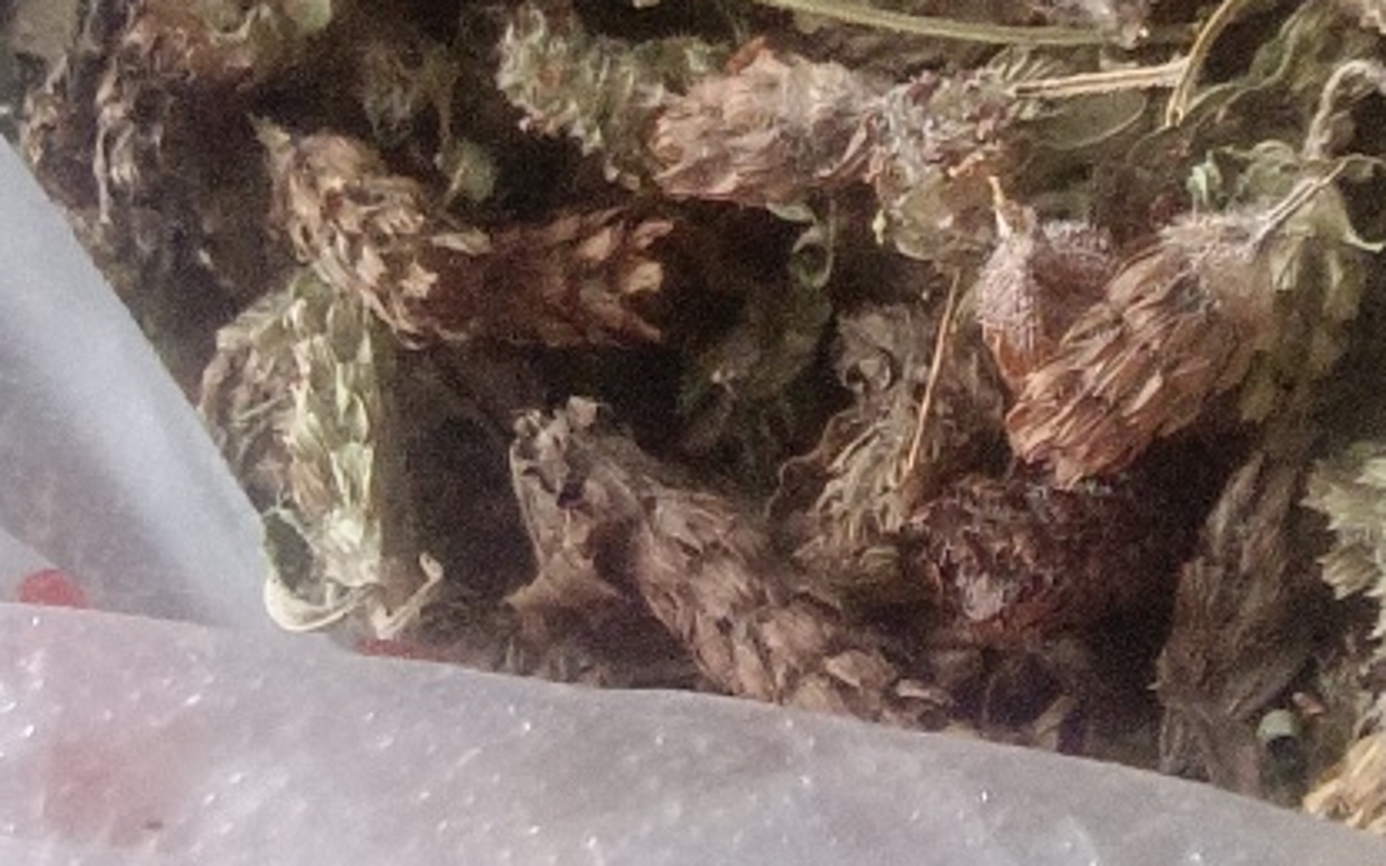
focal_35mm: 68
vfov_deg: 17.2
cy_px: -445
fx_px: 2569
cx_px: 930
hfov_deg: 30.0
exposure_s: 1/14.3
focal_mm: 2.13
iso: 457
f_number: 2.2
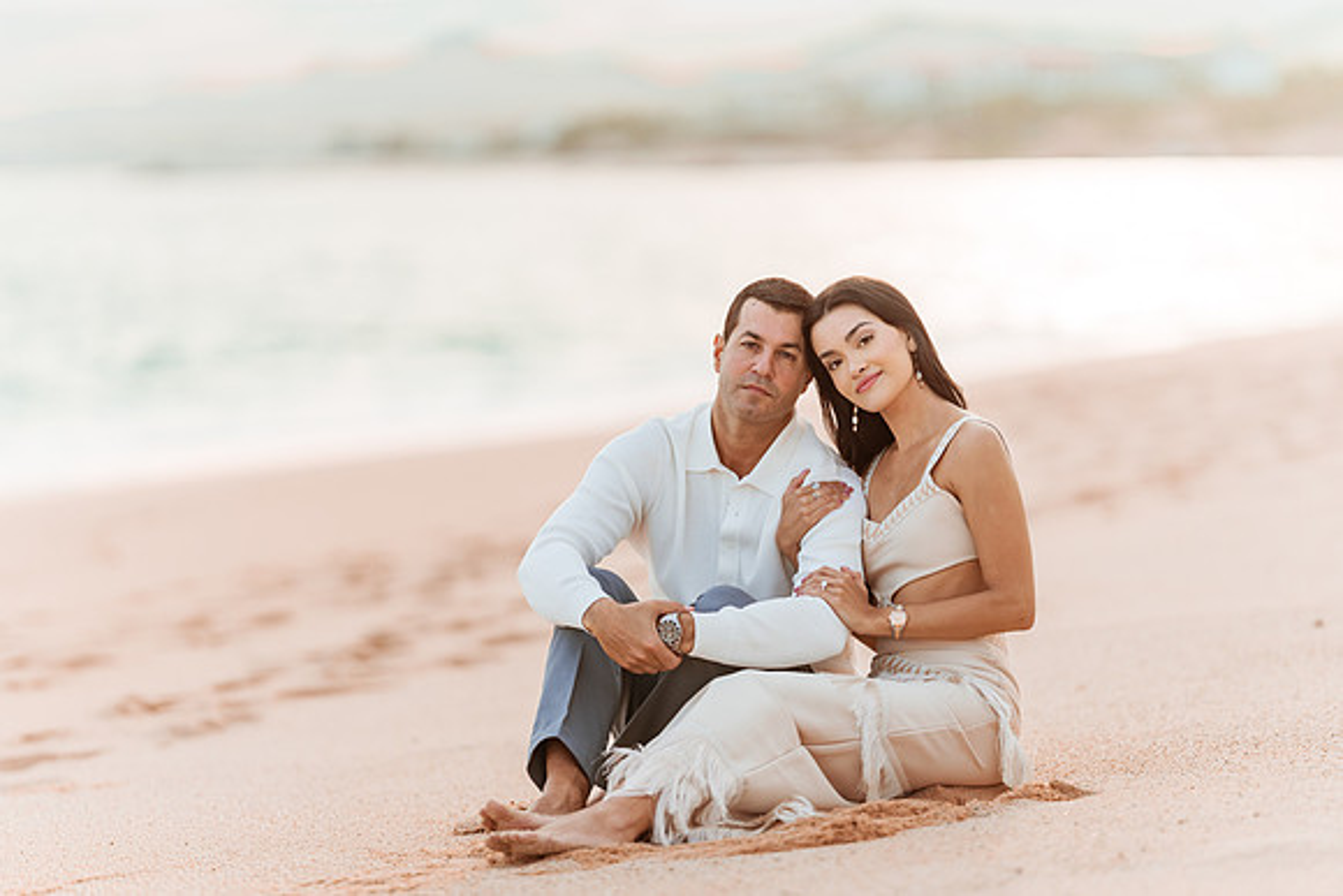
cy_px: 459
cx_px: 688
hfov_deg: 14.8
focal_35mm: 138
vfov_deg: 9.9
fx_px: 5162
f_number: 1.8
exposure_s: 1/5000
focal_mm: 135
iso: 320
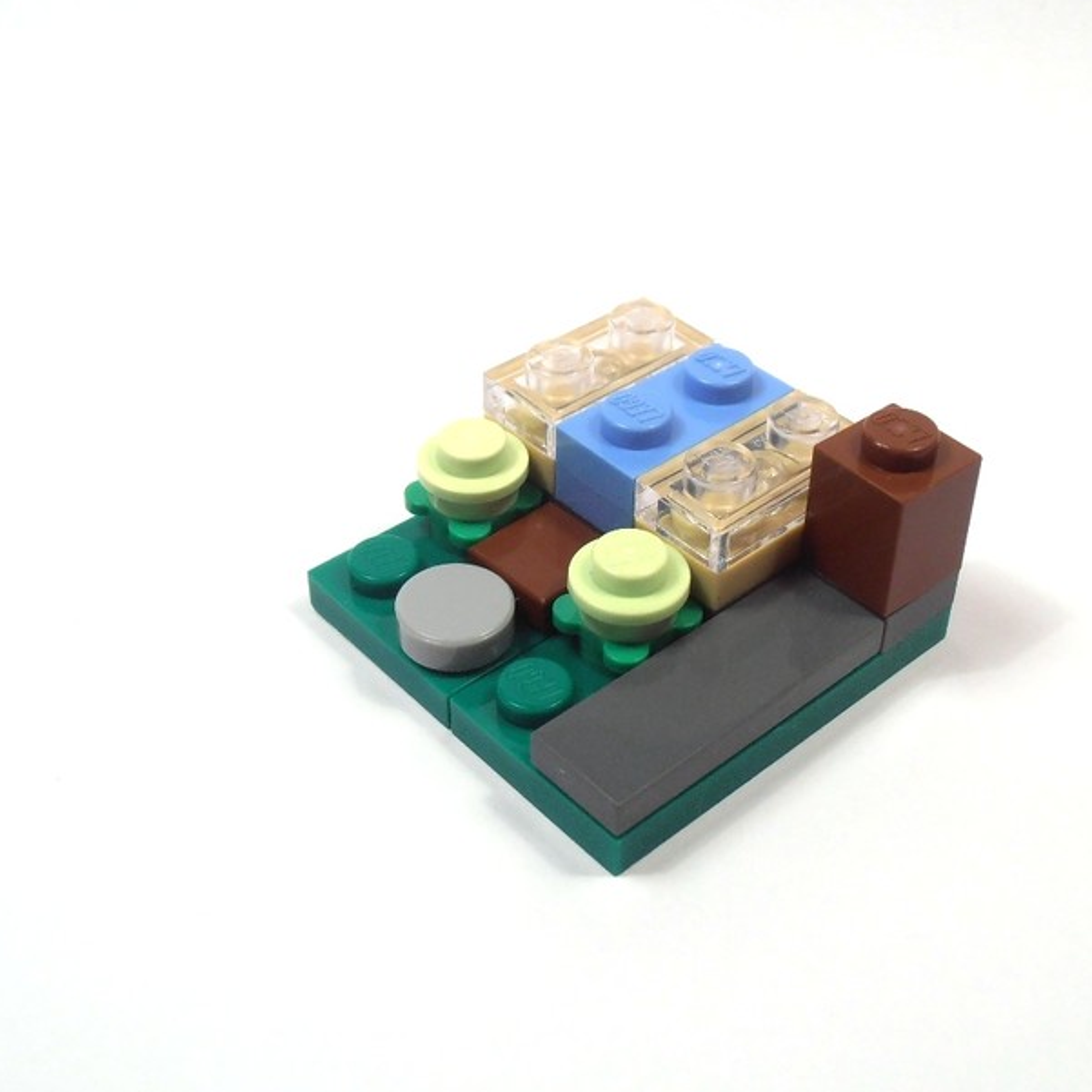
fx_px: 1749
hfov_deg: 34.6
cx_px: 607
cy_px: 526
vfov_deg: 34.7
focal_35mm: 49
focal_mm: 6.61
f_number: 3.9
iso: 80
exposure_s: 1/125
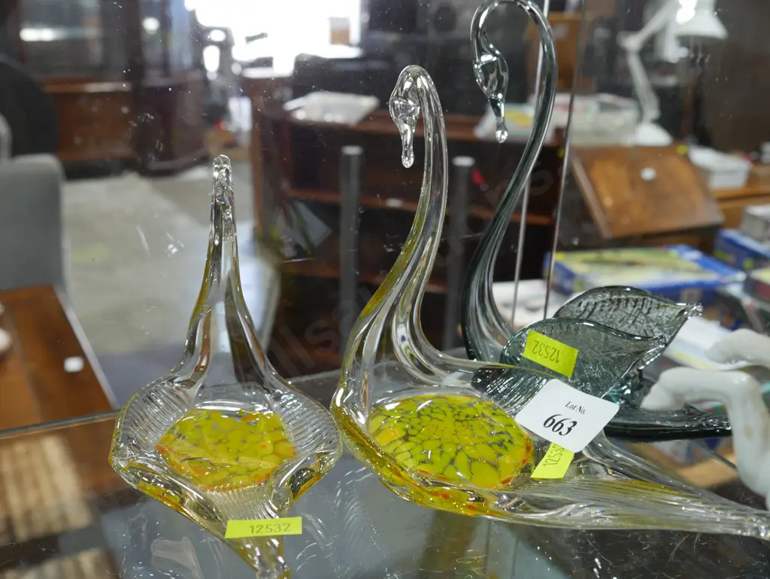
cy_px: 290
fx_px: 890
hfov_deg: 46.8
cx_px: 385
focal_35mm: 40
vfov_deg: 36.0
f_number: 6.3
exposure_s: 1/60
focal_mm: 20
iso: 640
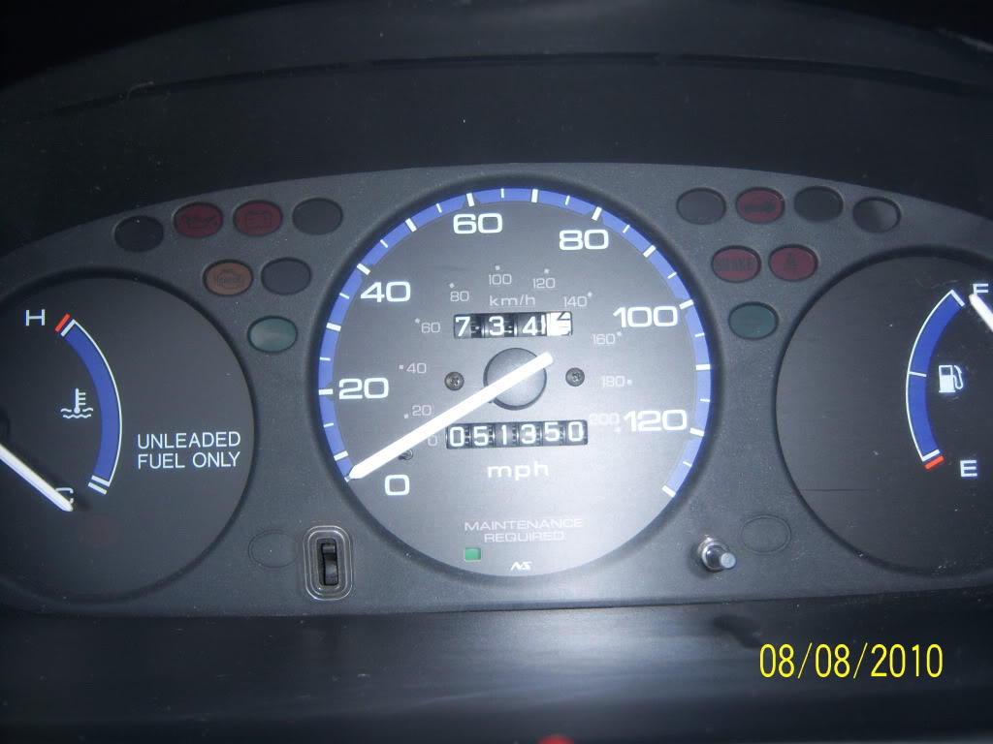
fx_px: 1033
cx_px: 496
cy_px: 372
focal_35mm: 36
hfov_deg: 51.4
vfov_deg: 39.7
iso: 80
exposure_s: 1/60
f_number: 2.8
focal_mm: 7.5
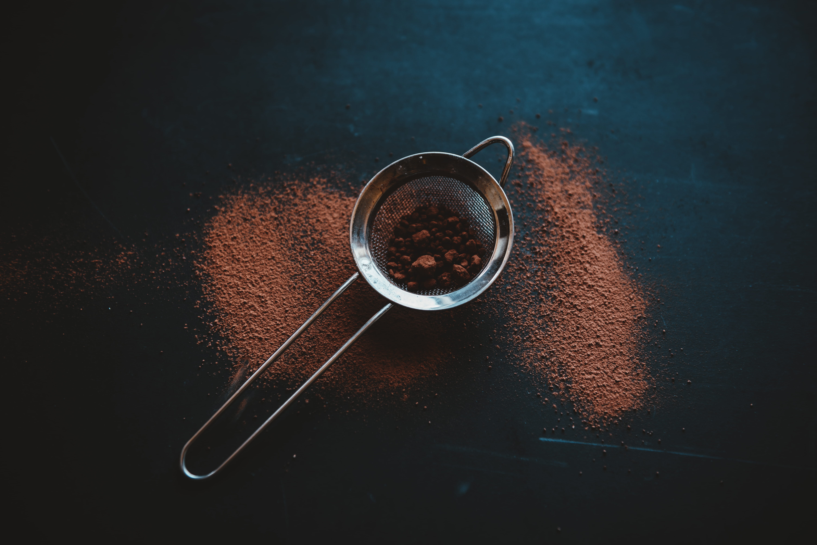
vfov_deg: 30.5
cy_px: 272
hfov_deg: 44.5
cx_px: 408
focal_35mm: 44
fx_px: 999
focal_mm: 44
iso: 100
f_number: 3.2
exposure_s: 1/40
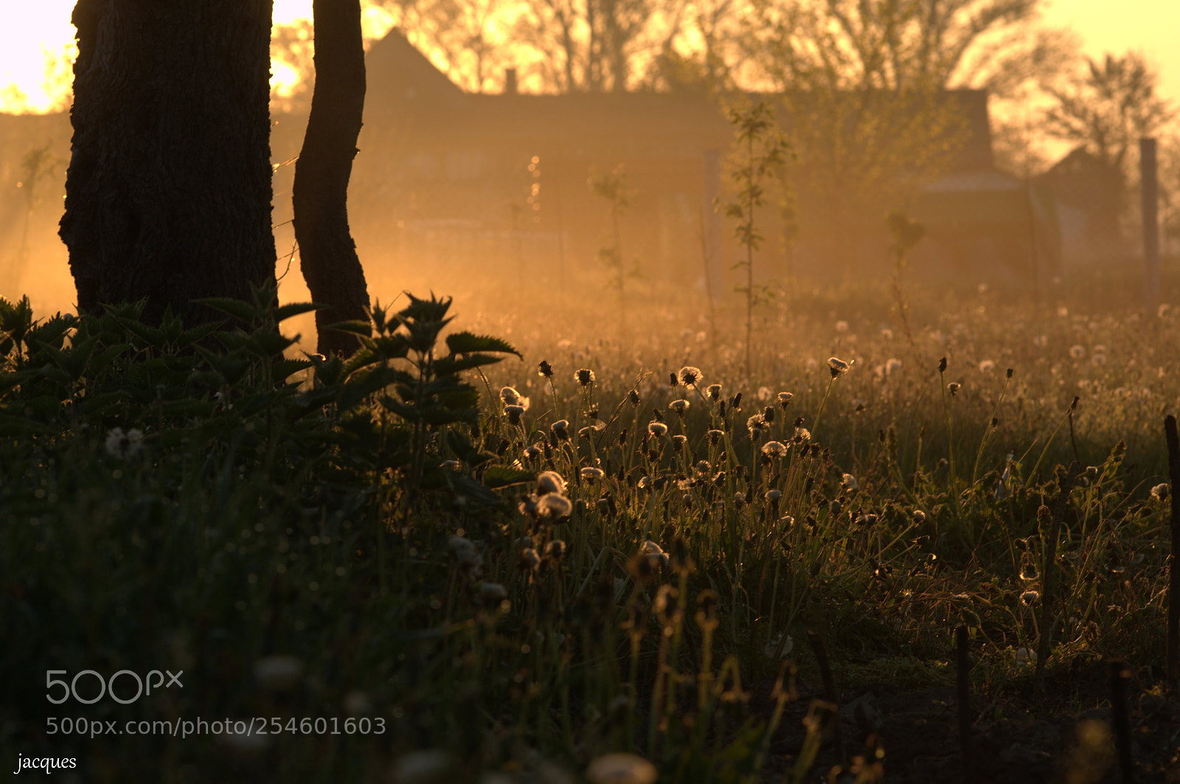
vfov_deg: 8.7
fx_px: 5157
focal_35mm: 158
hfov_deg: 13.1
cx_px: 590
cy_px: 392
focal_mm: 105
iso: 200
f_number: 6.3
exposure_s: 1/160
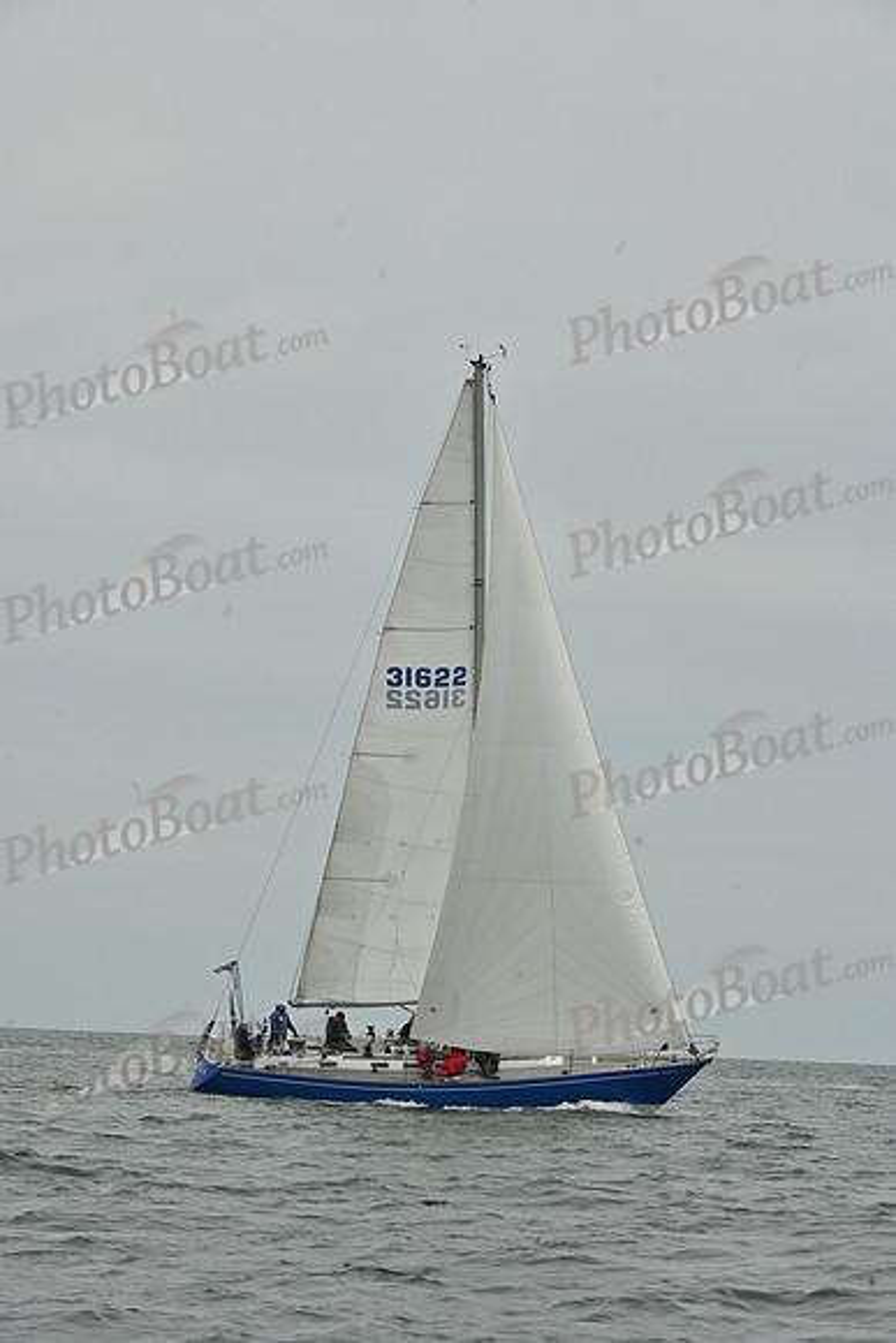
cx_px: 448
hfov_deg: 8.6
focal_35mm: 160
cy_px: 672
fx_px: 5969
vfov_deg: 12.8
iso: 320
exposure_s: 1/800
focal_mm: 160
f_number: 13
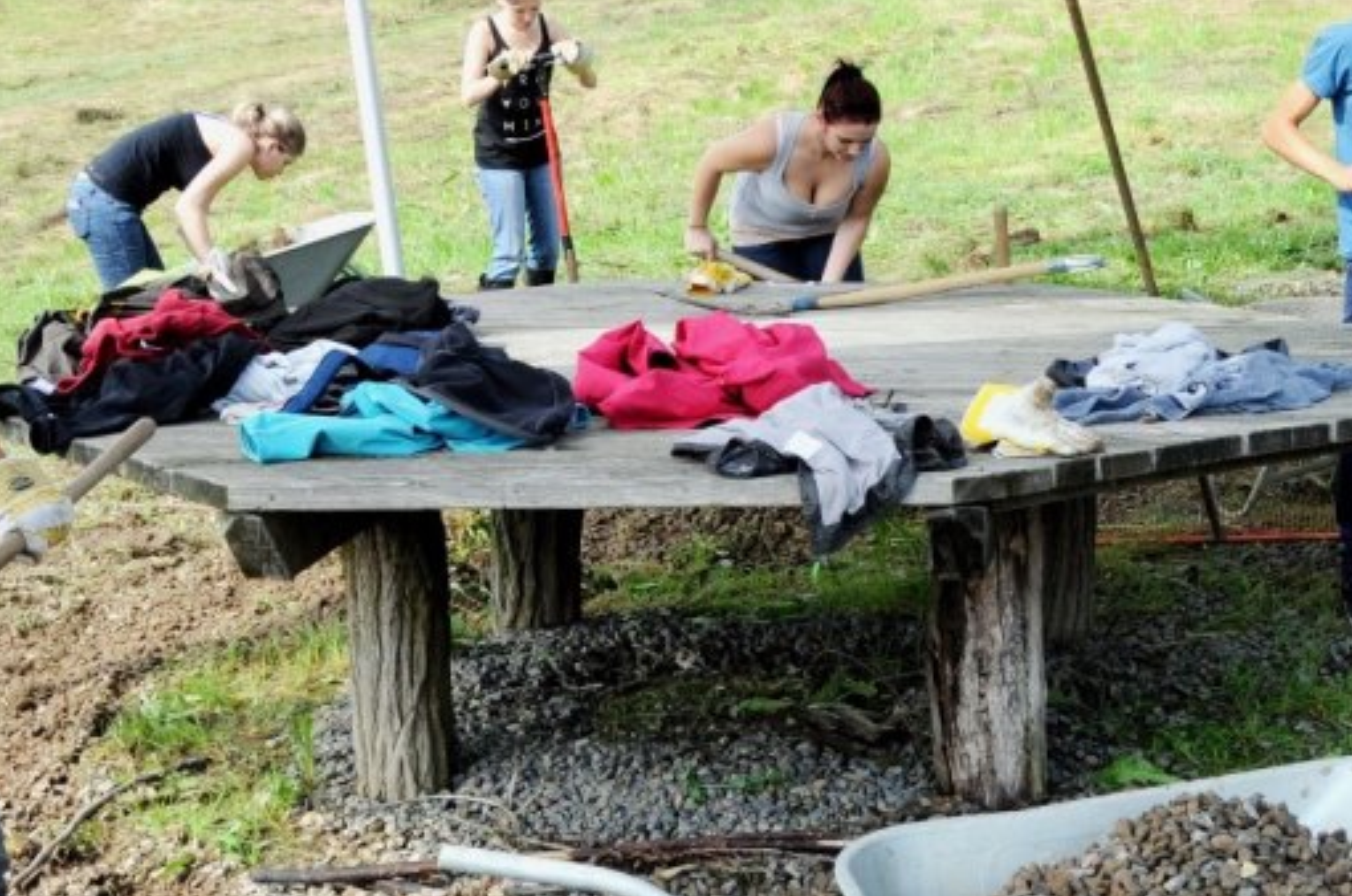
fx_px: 2781
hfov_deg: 27.0
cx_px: 1014
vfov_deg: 18.3
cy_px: 391
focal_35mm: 74
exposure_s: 1/800
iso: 400
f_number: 5.6
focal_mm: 21
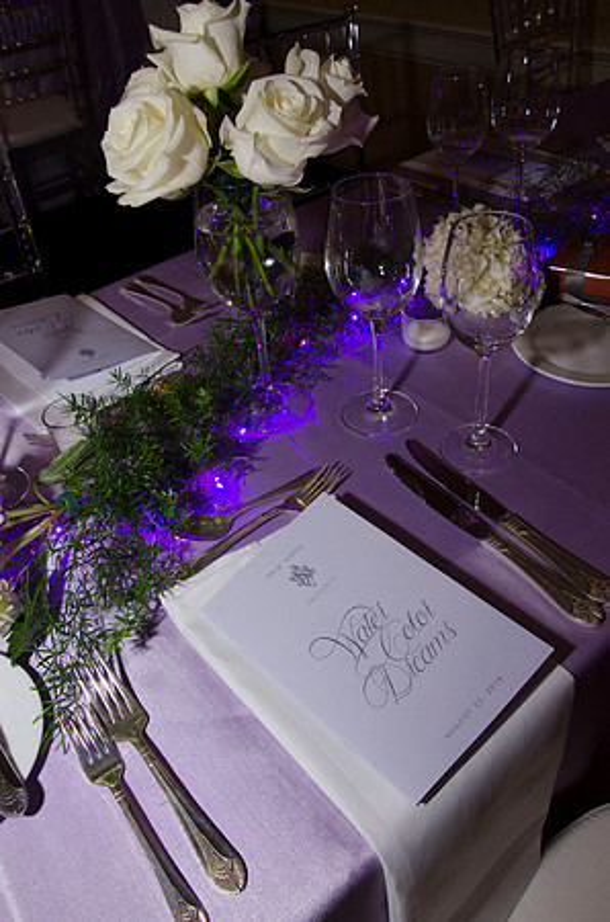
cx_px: 305
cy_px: 461
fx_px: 804
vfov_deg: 59.6
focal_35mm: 32
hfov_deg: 41.5
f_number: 6.3
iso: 400
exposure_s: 1/30
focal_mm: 21
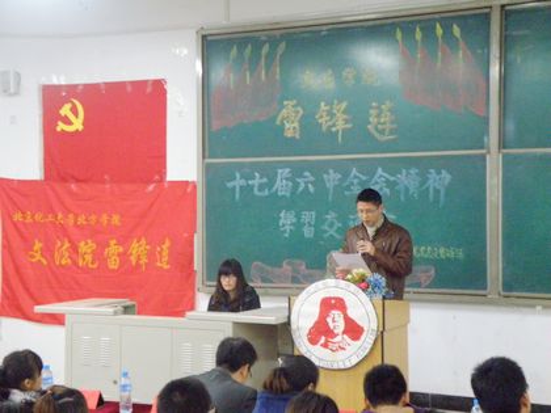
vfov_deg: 22.3
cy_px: 206
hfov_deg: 29.4
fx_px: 1051
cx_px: 276
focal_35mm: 66
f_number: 3.7
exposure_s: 1/25
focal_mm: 11.85
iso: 800
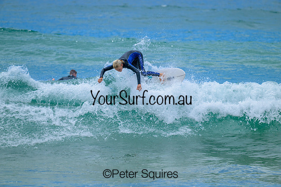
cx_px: 140
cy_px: 94
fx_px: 3201
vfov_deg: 3.4
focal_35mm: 410
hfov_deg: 5.0
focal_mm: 410
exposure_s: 1/2000
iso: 280
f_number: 7.6
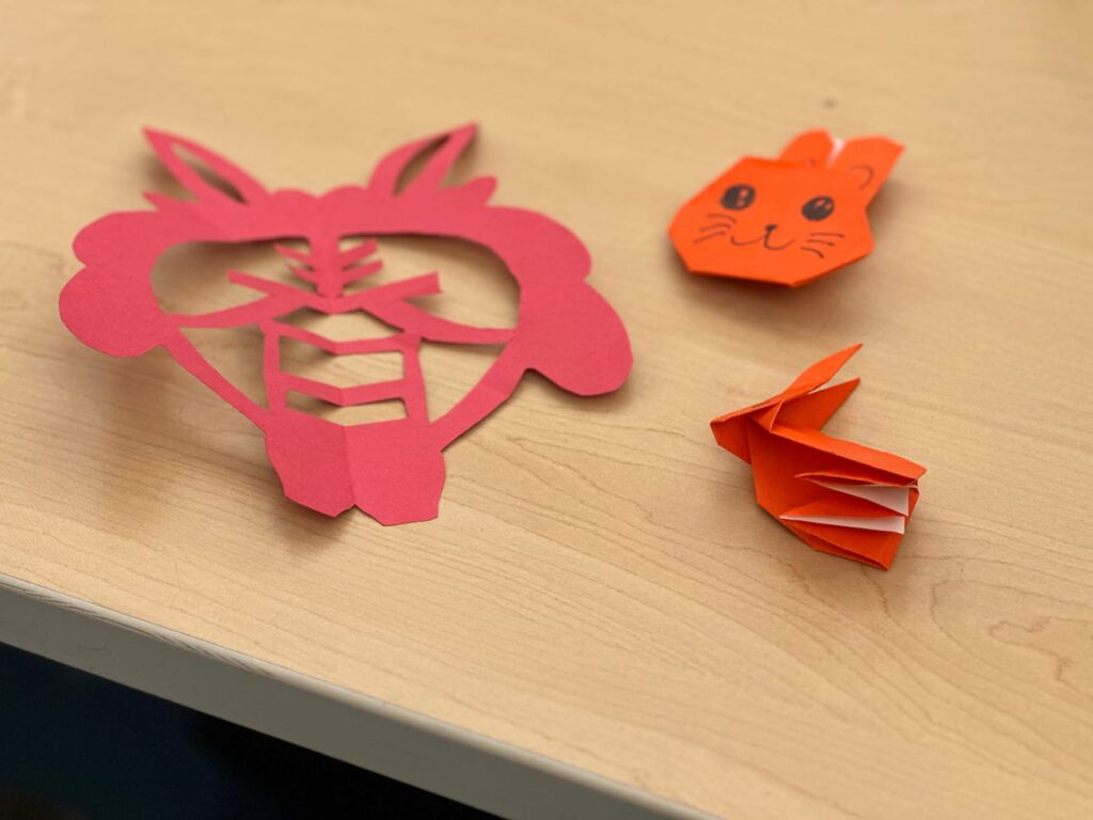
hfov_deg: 25.3
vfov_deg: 19.1
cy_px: 410
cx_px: 546
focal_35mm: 77
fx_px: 2431
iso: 125
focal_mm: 9
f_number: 2.8
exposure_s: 1/60
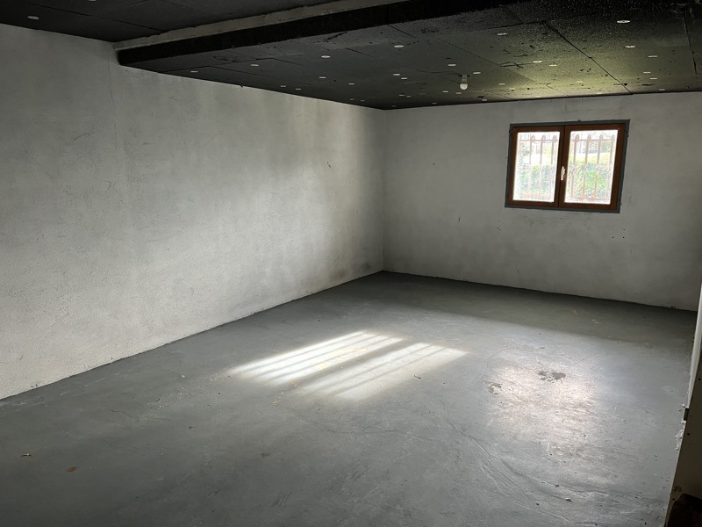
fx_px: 527
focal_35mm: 26
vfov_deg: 53.1
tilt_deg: -11.8
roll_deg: -0.1
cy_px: 264
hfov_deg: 67.3
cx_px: 351
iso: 125
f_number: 1.6
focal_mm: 5.1
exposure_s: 1/75
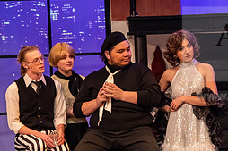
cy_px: 115
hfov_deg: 5.8
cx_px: 155
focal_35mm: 354
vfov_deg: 3.9
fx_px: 2240
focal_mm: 155
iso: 3200
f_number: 3.2
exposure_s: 1/200
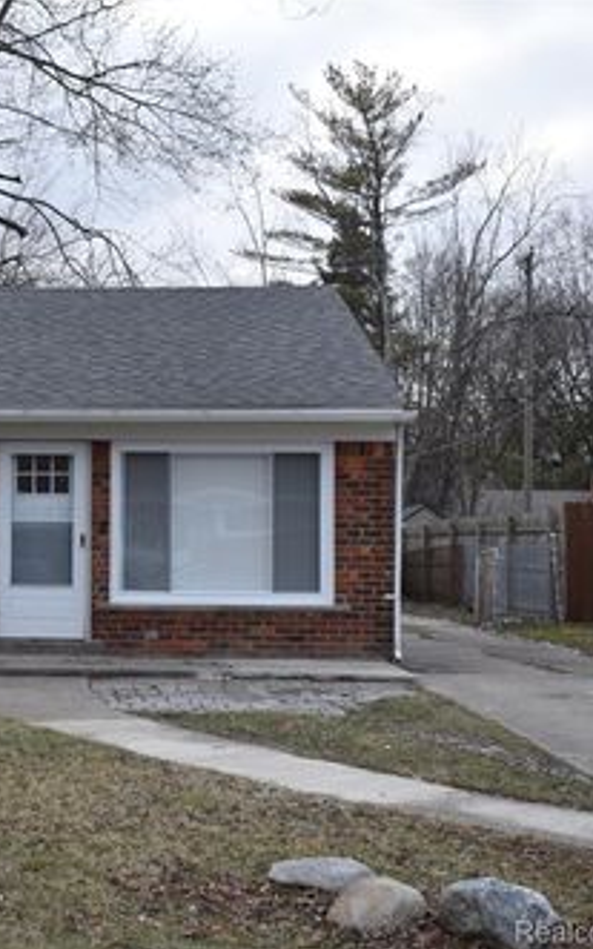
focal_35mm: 58
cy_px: 474
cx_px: -63
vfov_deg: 35.2
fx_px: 1493
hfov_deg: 21.3
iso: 280
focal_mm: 25
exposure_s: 1/250
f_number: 5.6
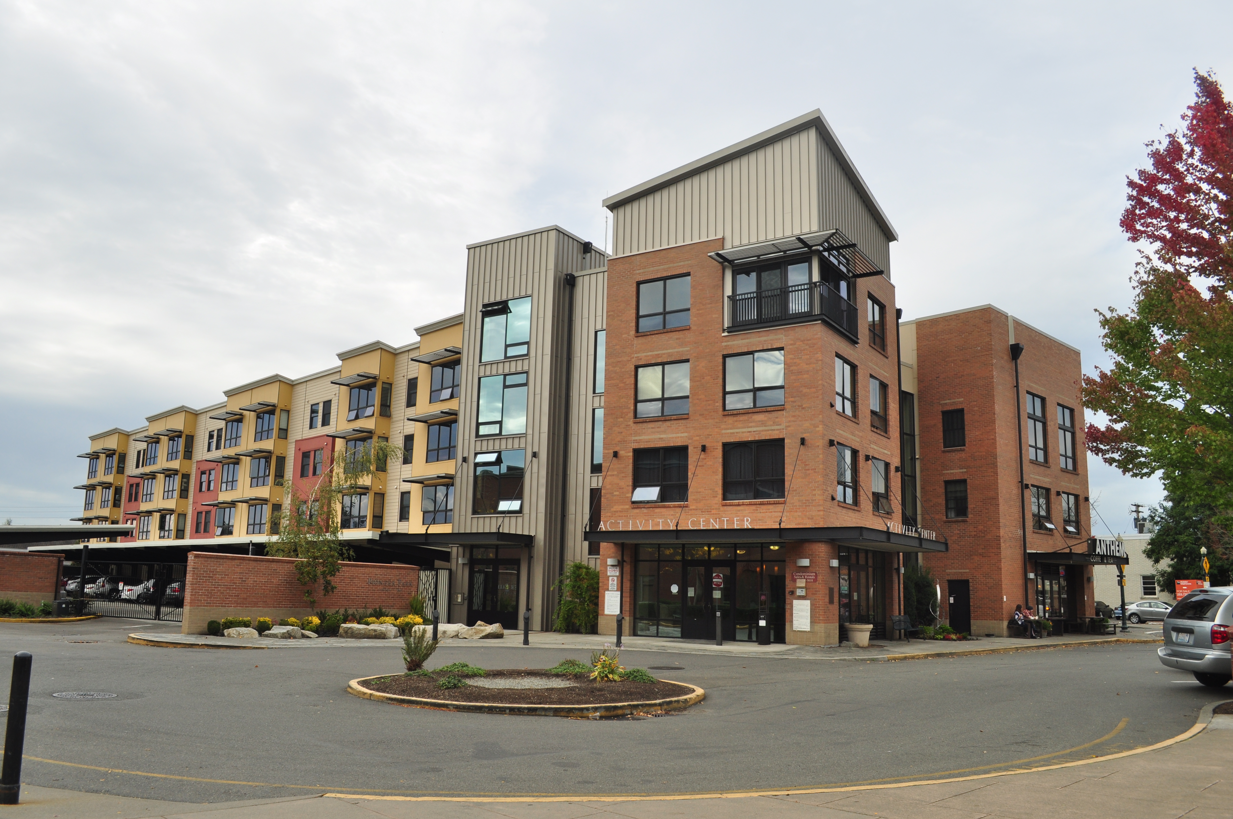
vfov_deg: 47.8
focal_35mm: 27
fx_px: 924
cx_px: 616
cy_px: 410
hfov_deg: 67.4
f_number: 8
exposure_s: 1/250
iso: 200
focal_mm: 18
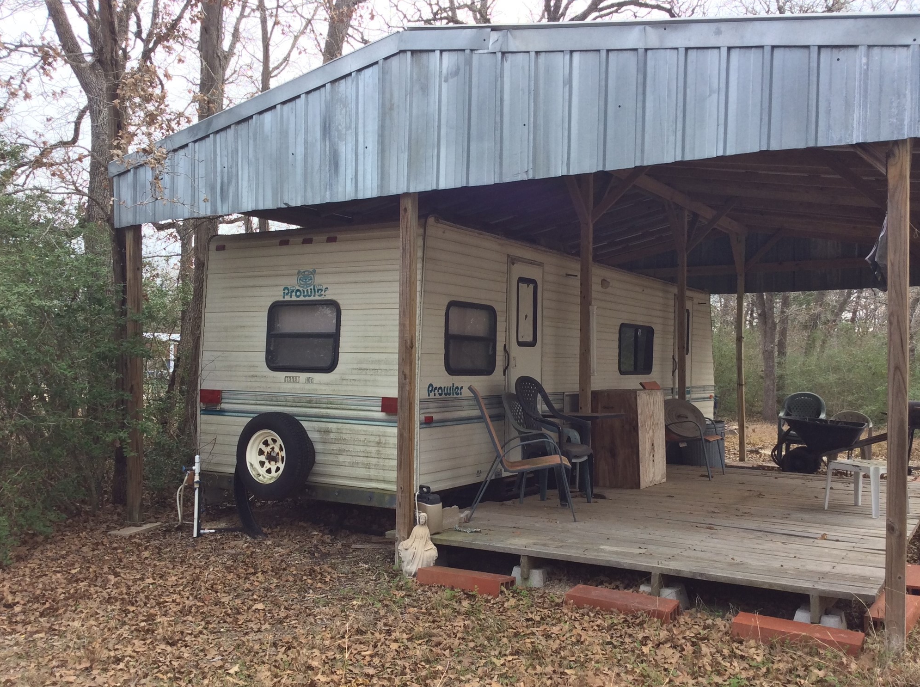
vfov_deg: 42.8
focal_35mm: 33
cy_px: 353
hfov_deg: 55.4
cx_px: 465
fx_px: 876
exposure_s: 1/330
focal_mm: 3.3
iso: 32
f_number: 2.4
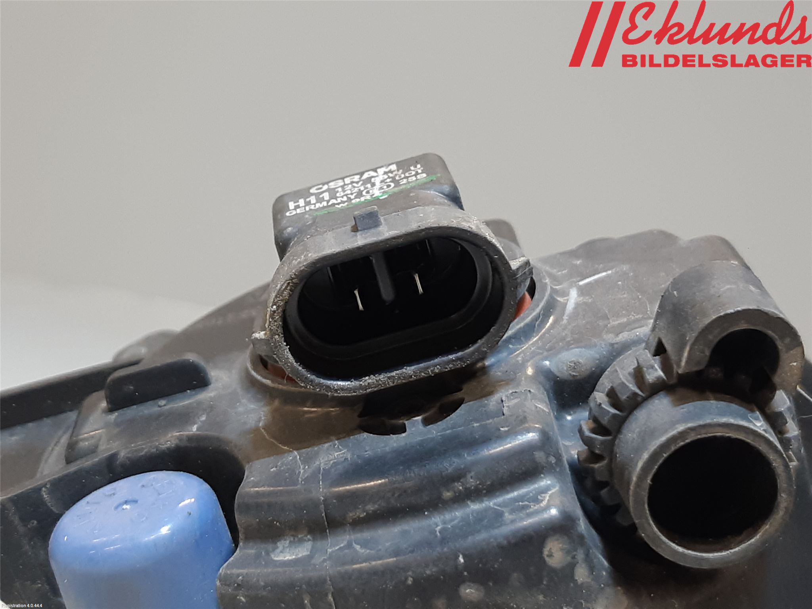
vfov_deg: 53.1
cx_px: 406
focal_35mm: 26
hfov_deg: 67.3
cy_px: 304
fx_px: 610
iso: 100
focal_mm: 3.93
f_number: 1.7
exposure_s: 1/50
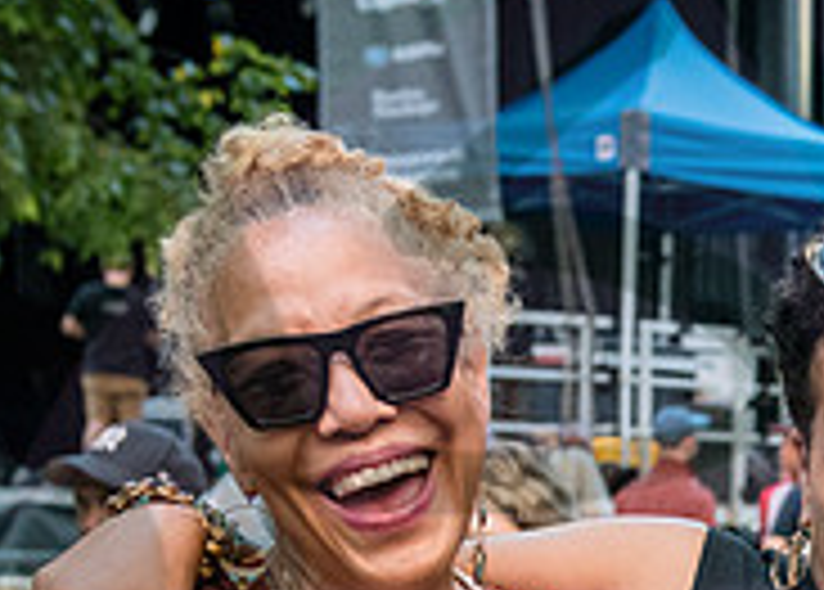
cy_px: 804
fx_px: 3162
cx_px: 1002
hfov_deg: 14.4
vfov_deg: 10.4
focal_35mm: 135
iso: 4000
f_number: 3.5
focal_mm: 38
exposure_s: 1/200
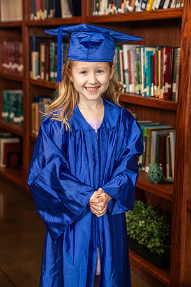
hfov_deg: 19.5
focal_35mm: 70
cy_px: 144
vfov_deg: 28.8
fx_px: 557
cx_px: 96
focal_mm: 70
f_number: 4
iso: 500
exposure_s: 1/160
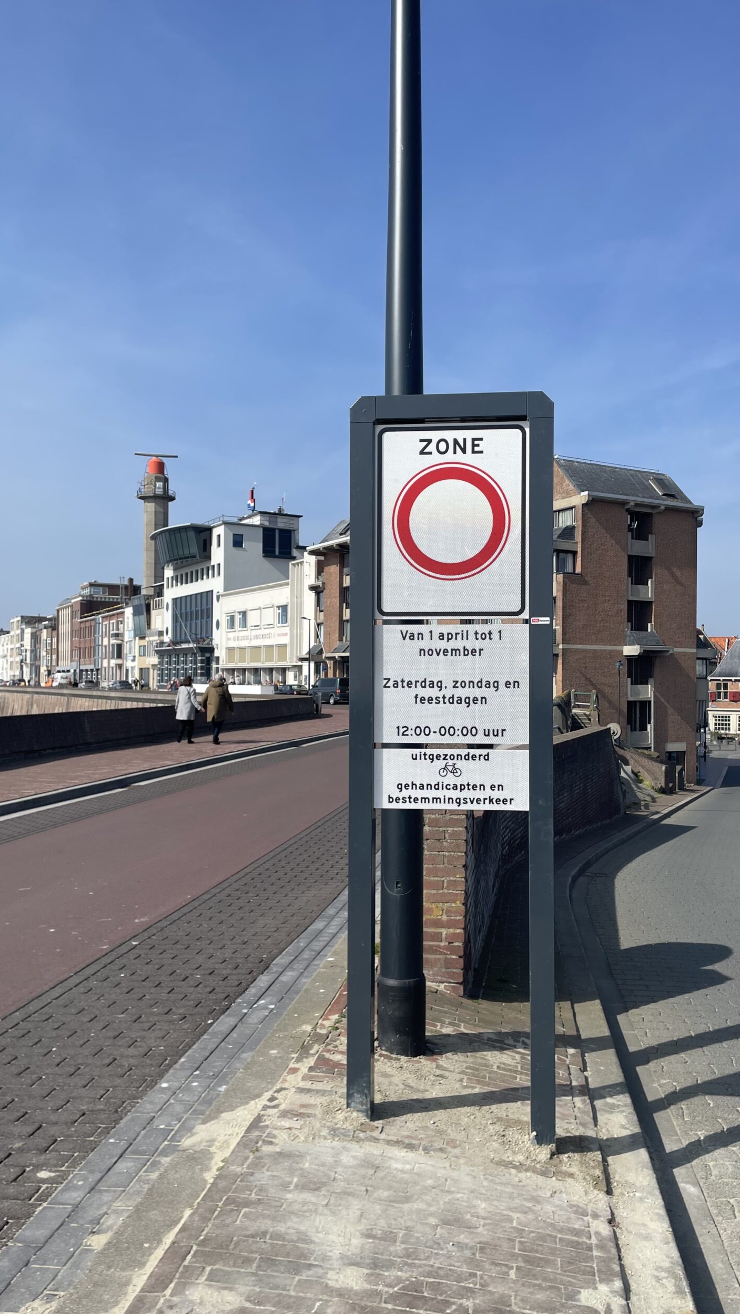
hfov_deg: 40.0
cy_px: 656
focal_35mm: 29
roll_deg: -0.1
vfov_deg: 66.1
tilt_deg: +1.4
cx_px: 436
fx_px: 1012
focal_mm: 4.2
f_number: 1.6
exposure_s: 1/4831
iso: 32
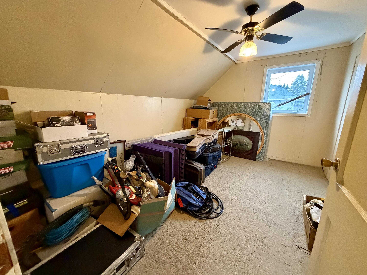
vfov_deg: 85.7
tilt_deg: -12.1
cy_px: 138
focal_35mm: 14
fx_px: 148
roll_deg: -0.7
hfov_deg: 102.1
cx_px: 184
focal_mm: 2.22
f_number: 2.2
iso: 800
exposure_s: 1/60
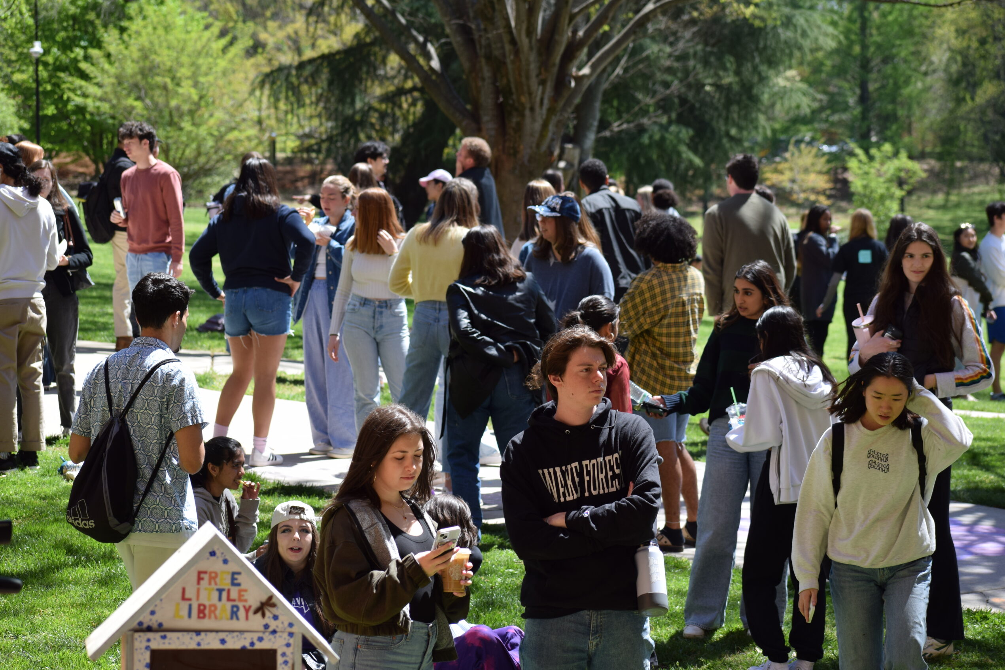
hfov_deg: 15.1
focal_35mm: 136
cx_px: 500
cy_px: 333
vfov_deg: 10.1
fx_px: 3796
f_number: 5.6
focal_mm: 90
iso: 220
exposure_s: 1/500
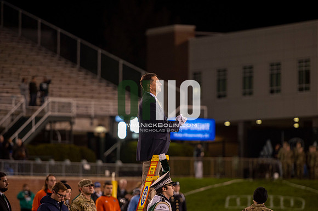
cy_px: 106
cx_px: 159
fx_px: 1766
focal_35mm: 200
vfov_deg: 6.9
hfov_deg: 10.3
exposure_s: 1/500
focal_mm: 200
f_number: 2.8
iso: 1000
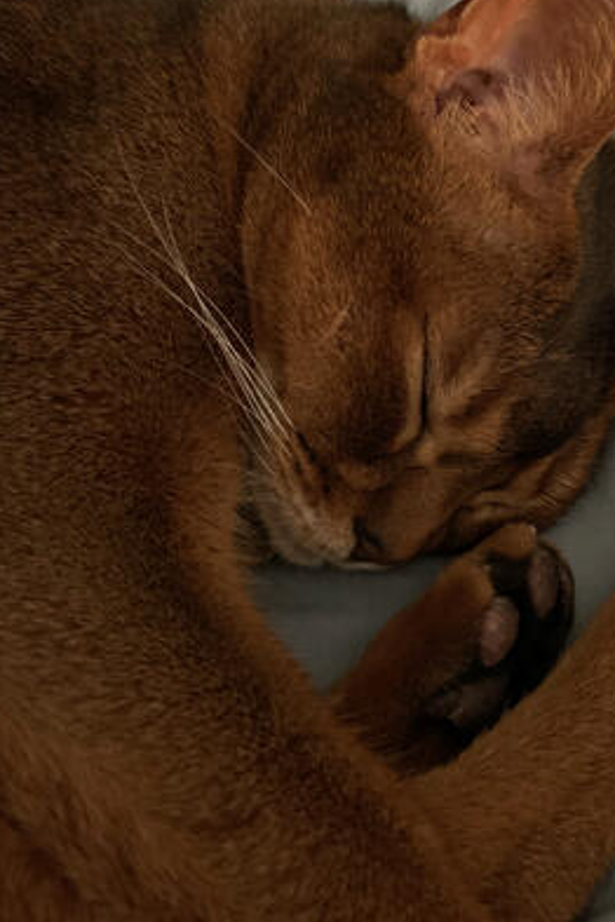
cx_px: 415
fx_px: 846
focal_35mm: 33
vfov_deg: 56.9
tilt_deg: -45.5
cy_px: 378
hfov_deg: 39.4
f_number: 1.8
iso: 1250
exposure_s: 1/15
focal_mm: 4.25
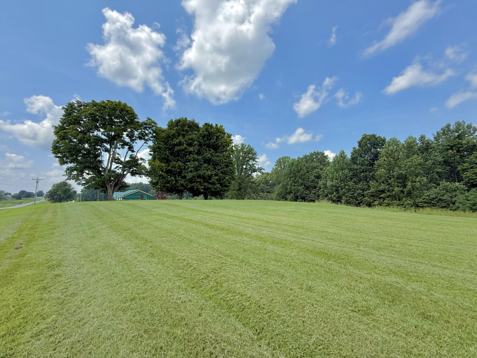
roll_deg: +0.4
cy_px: 179
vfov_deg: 85.7
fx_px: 193
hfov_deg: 102.1
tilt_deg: +5.8
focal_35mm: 14
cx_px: 238
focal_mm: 2.22
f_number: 2.2
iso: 50
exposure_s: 1/1431
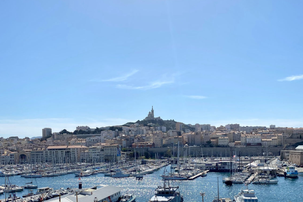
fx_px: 311
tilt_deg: +0.7
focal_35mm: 37
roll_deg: +1.8
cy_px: 146
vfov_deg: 35.3
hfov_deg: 51.9
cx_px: 152
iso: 32
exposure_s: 1/6757
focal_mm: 4.25
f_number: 1.8
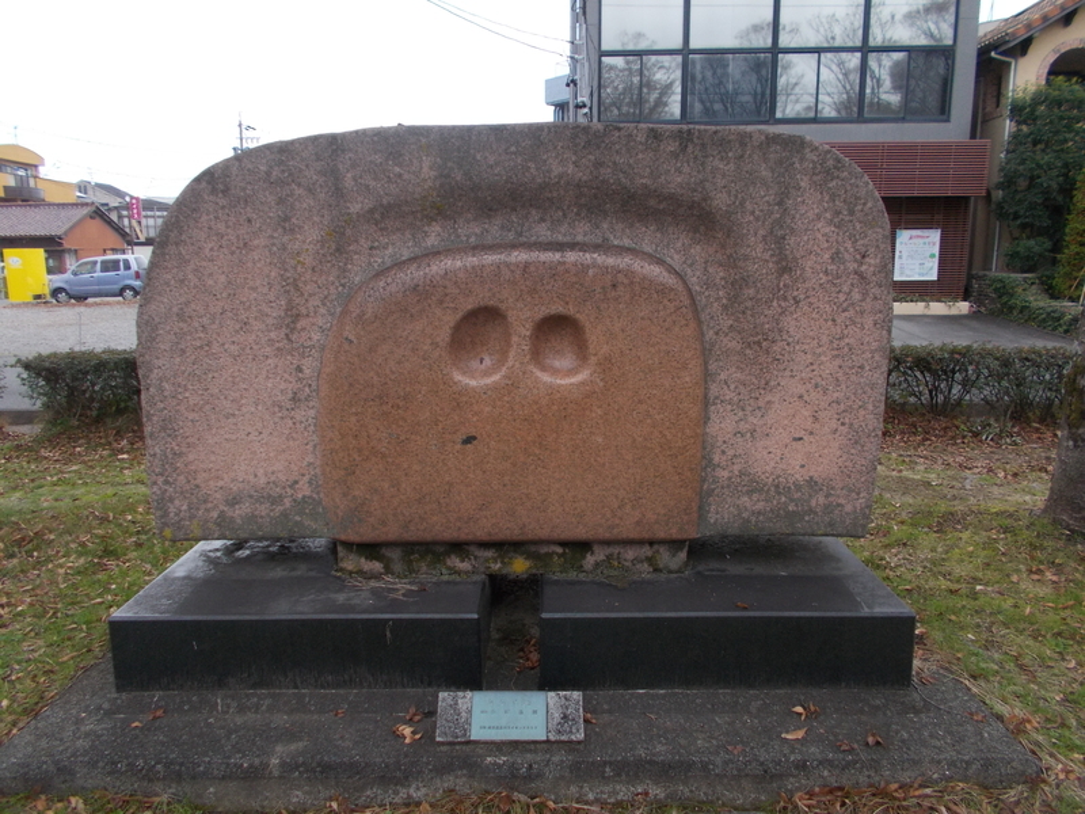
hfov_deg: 67.3
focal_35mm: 26
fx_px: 815
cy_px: 407
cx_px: 542
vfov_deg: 53.1
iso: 180
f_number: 3.2
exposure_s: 1/250
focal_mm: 4.6
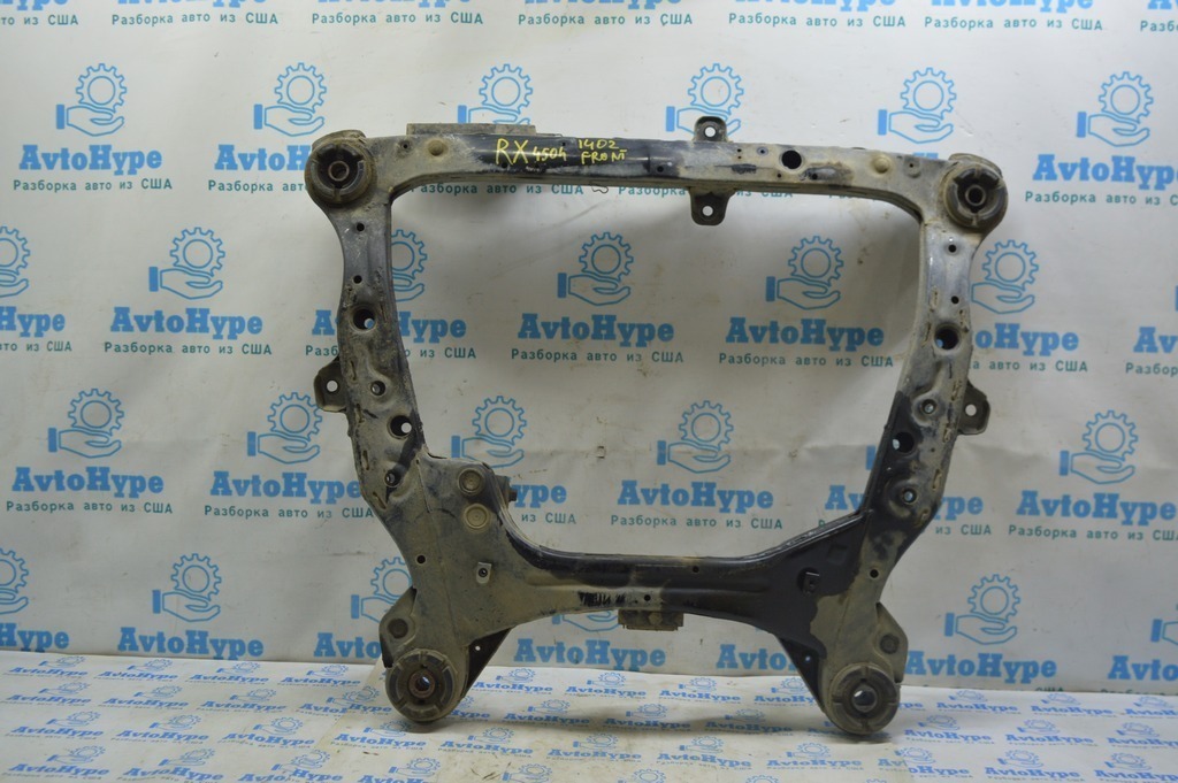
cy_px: 392
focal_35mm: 33
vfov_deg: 39.9
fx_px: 1079
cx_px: 589
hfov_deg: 57.3
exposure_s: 1/40
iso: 400
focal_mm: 22
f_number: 5.6
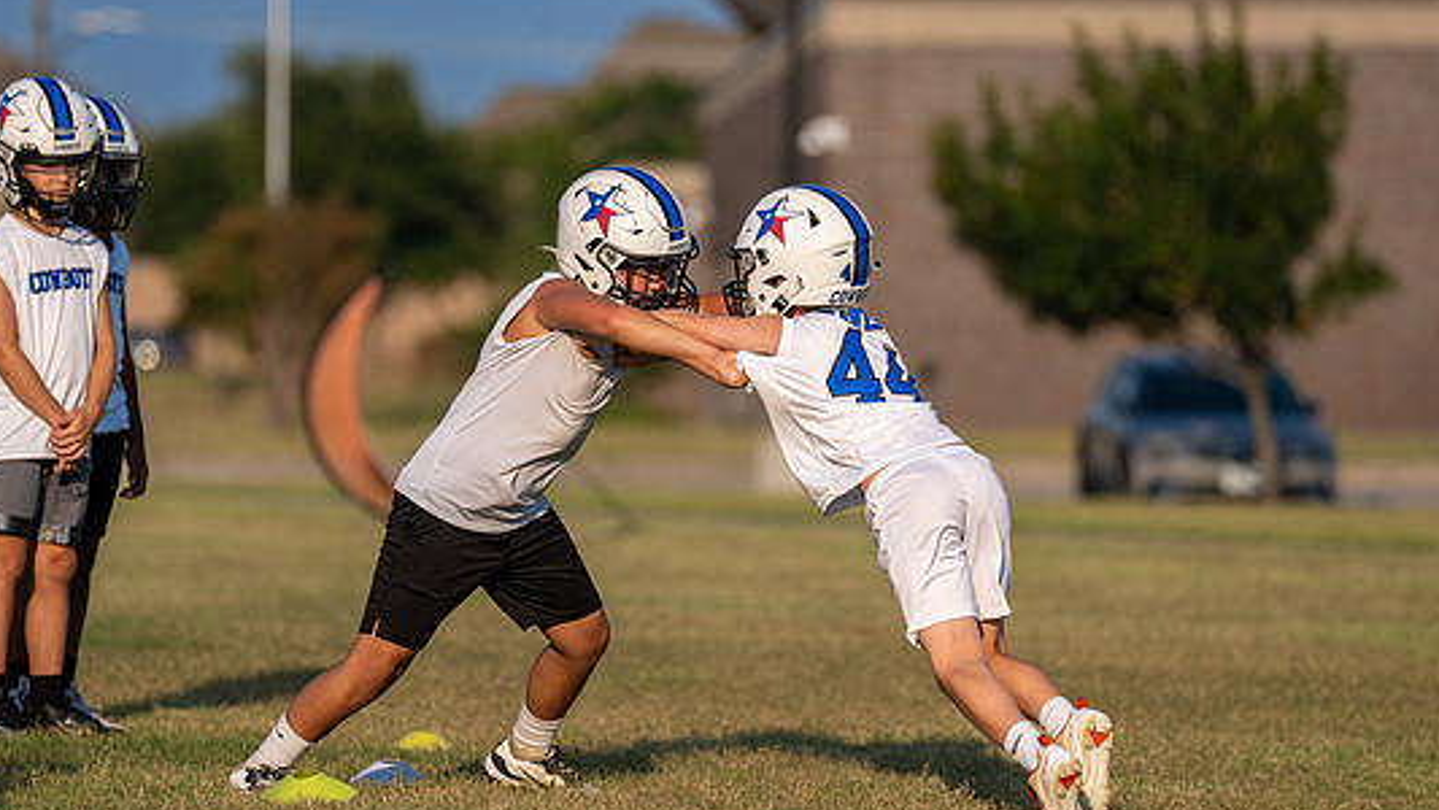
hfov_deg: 7.6
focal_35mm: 283
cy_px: 406
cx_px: 613
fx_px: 10800
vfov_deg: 4.3
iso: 100
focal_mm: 200
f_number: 2.8
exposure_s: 1/2500
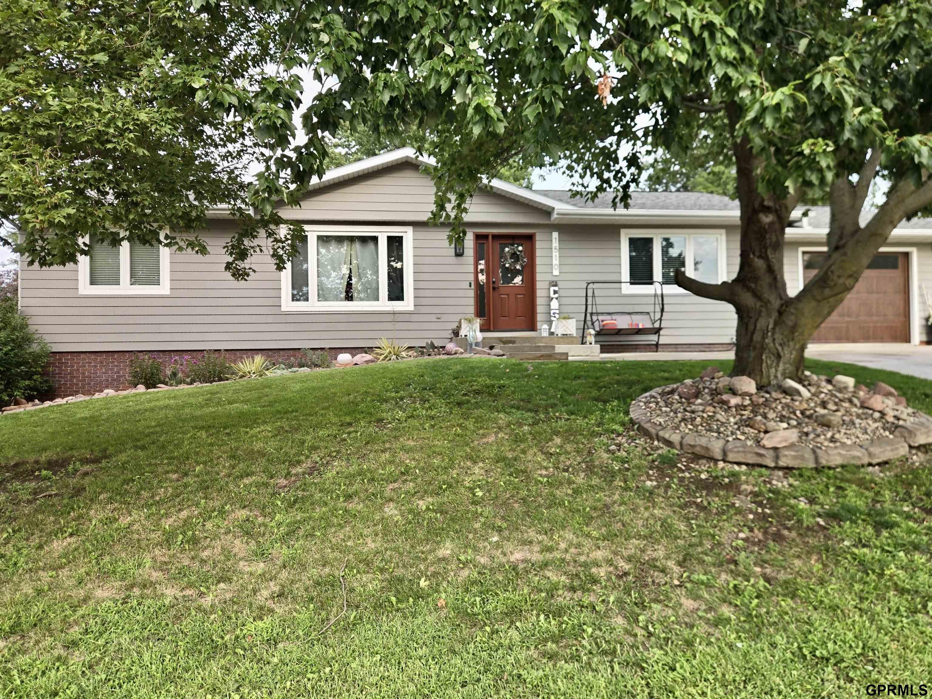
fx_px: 619
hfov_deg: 73.9
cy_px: 350
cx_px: 466
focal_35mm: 23
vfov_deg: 58.9
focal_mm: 5.4
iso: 25
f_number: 1.8
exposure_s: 1/229
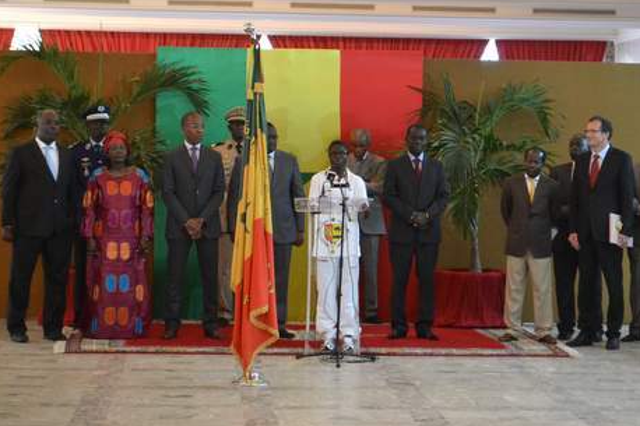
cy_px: 218
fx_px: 1538
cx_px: 333
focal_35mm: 87
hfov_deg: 23.5
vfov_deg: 15.8
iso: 2800
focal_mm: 55
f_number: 5.6
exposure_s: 1/15
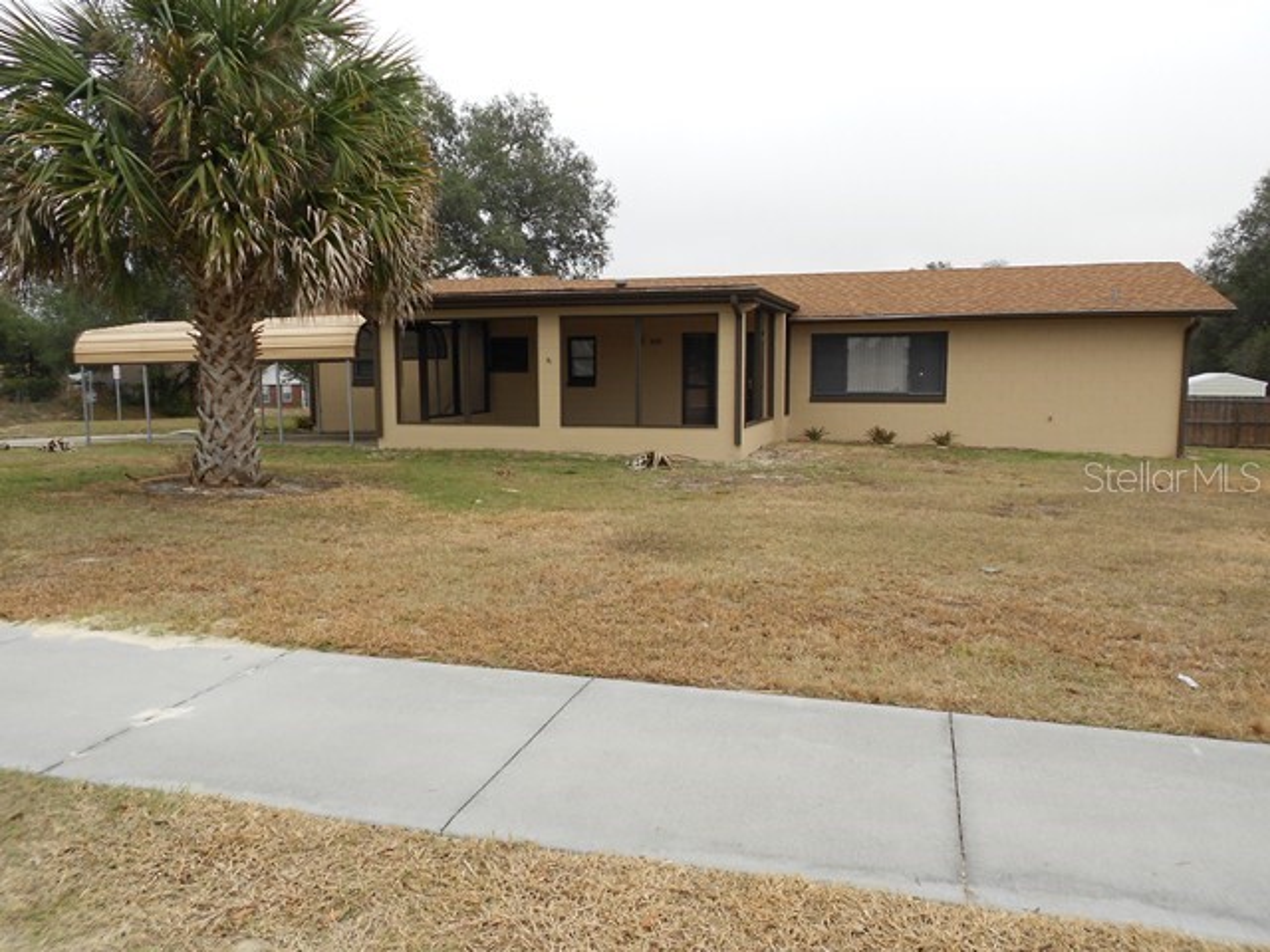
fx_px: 954
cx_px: 635
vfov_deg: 53.1
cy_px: 476
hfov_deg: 67.3
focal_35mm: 26
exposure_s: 1/320
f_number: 3.2
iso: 80
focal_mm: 4.6
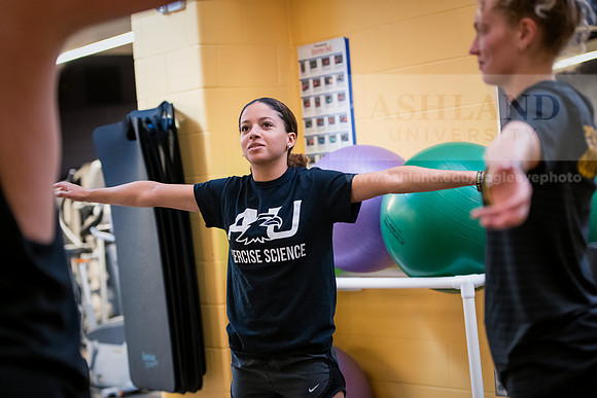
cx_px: 298
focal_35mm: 80
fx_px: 1327
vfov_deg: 17.1
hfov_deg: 25.4
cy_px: 199
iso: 2000
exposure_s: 1/160
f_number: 2.8
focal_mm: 80
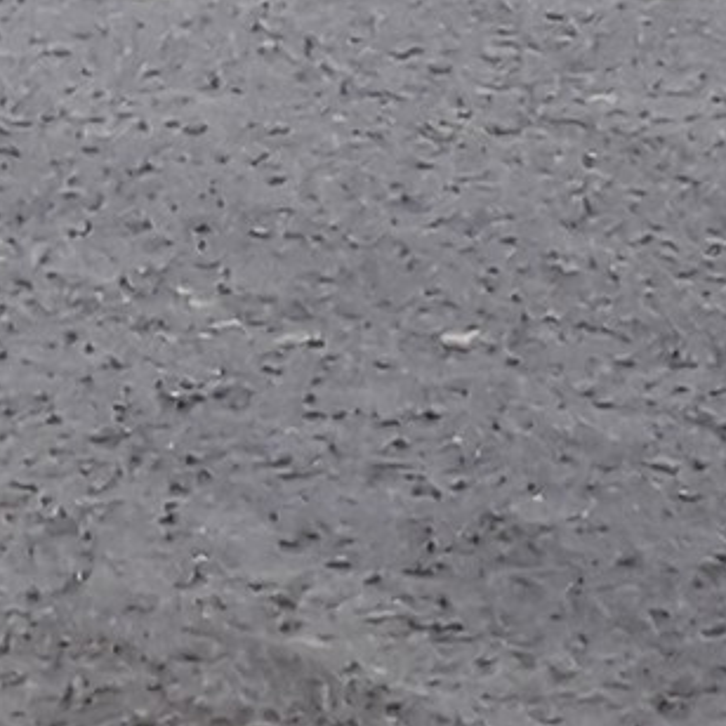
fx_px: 3678
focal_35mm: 155
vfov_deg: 10.5
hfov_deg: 9.9
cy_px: -672
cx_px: -999
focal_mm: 3.6
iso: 40
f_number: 1.9
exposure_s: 1/158
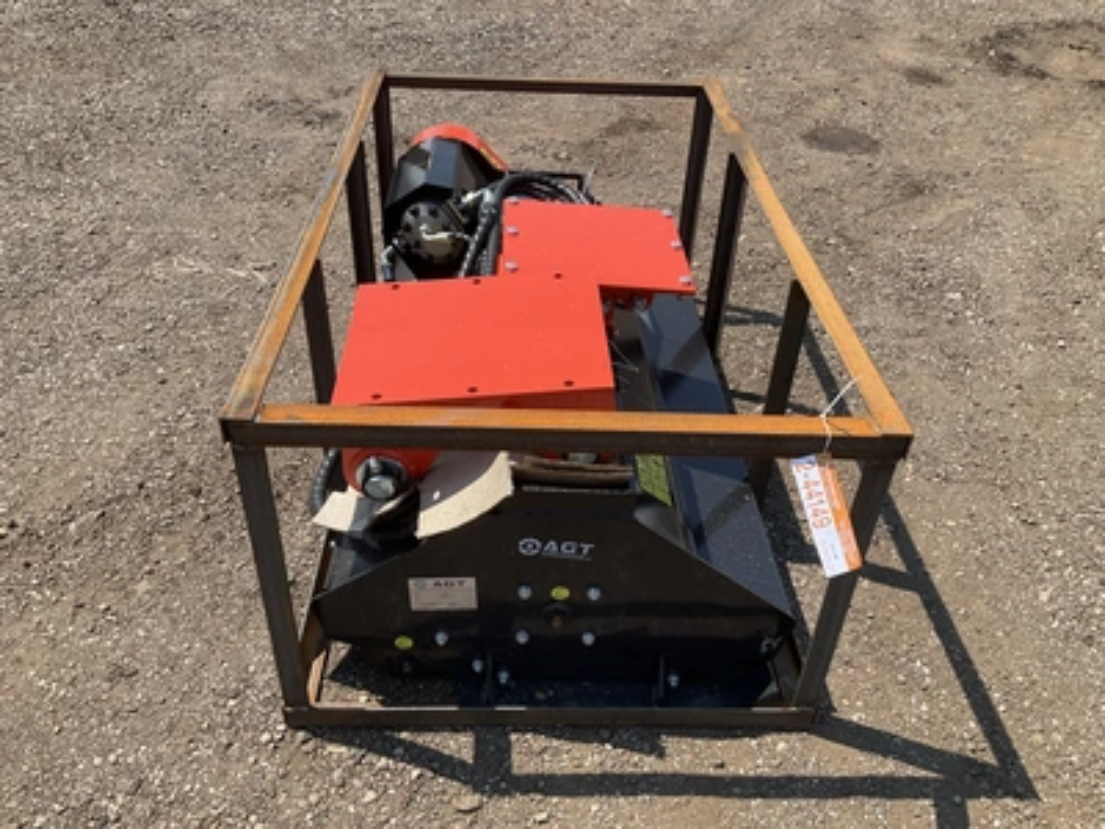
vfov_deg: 48.2
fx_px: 926
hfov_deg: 61.7
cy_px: 414
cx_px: 552
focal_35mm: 29
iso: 25
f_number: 1.8
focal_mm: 3
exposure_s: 1/1250
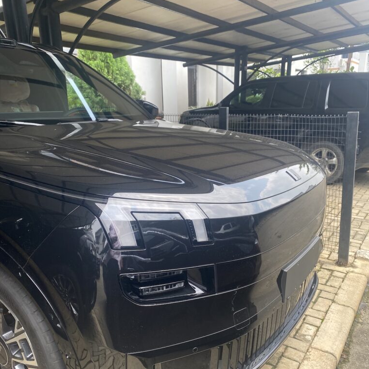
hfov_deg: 52.5
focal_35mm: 31
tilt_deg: -16.1
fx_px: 374
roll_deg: -0.5
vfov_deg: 52.2
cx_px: 186
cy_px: 221
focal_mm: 4.25
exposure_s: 1/332
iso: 32
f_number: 1.8
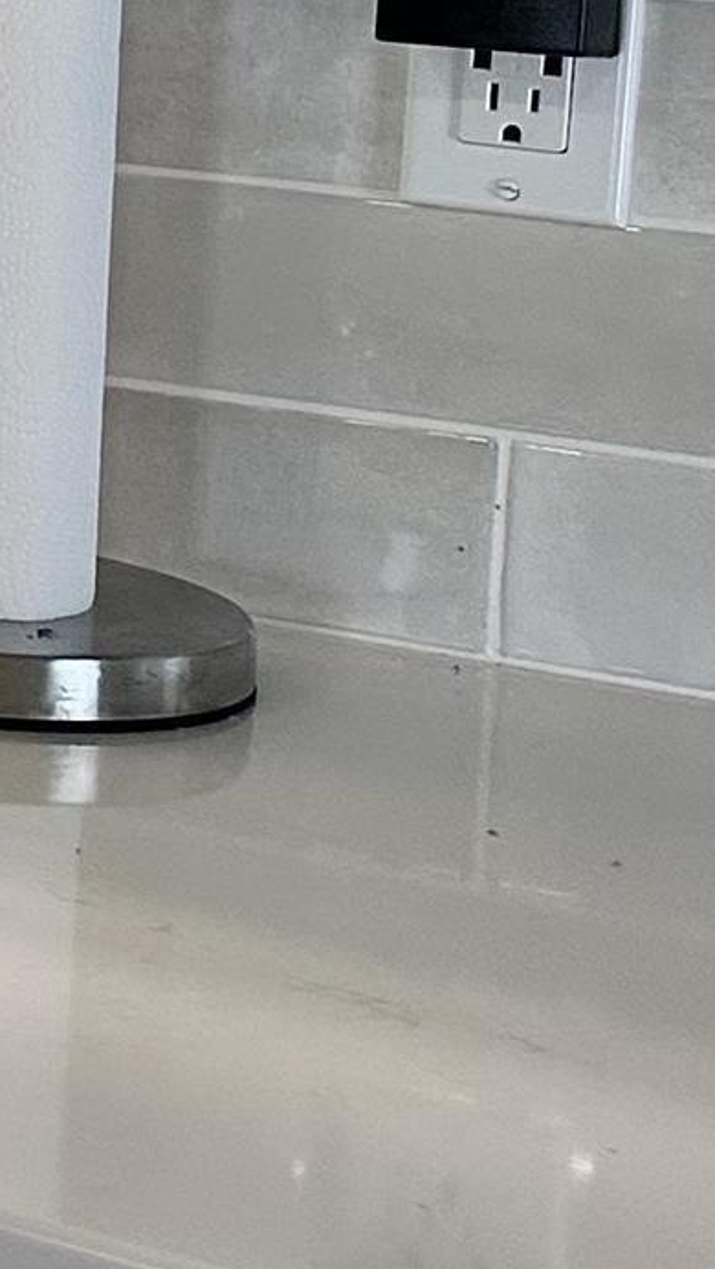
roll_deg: -1.5
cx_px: -1749
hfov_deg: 8.1
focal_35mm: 116
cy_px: -90
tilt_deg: -4.1
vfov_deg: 17.9
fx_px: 3904
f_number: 1.78
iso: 200
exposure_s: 1/120
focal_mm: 6.86
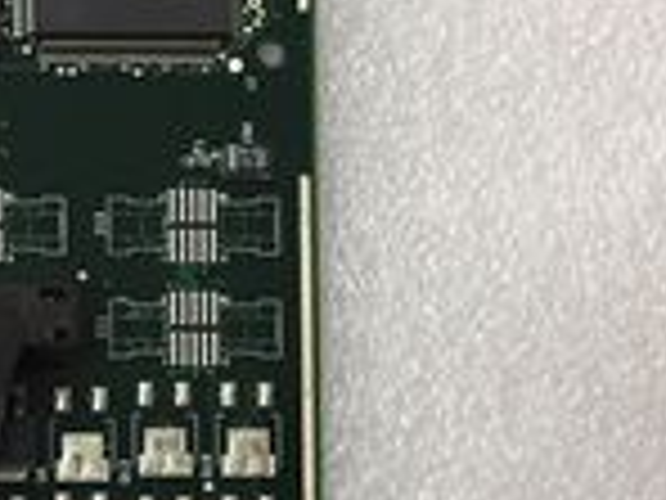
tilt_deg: -86.6
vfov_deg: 14.9
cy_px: 462
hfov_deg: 18.7
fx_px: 1885
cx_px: -189
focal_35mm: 98
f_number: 2.2
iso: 80
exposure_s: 1/33
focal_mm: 4.15
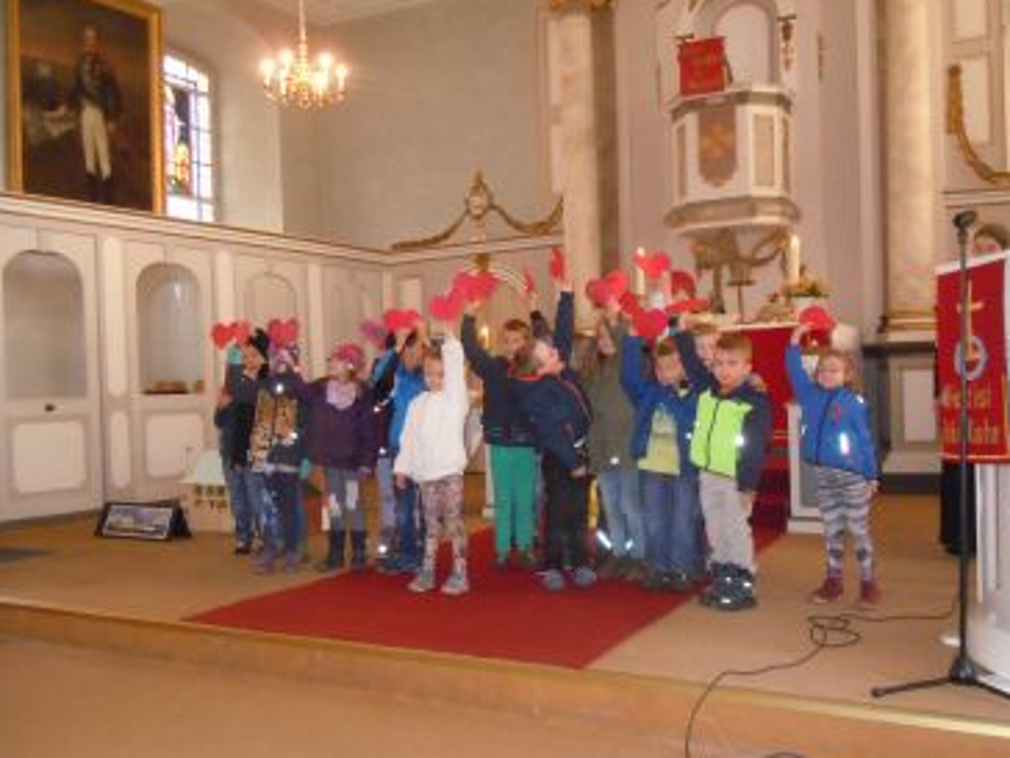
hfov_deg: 55.3
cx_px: 530
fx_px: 963
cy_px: 397
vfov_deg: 42.9
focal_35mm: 33
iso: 800
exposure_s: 1/30
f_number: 3.5
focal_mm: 5.4
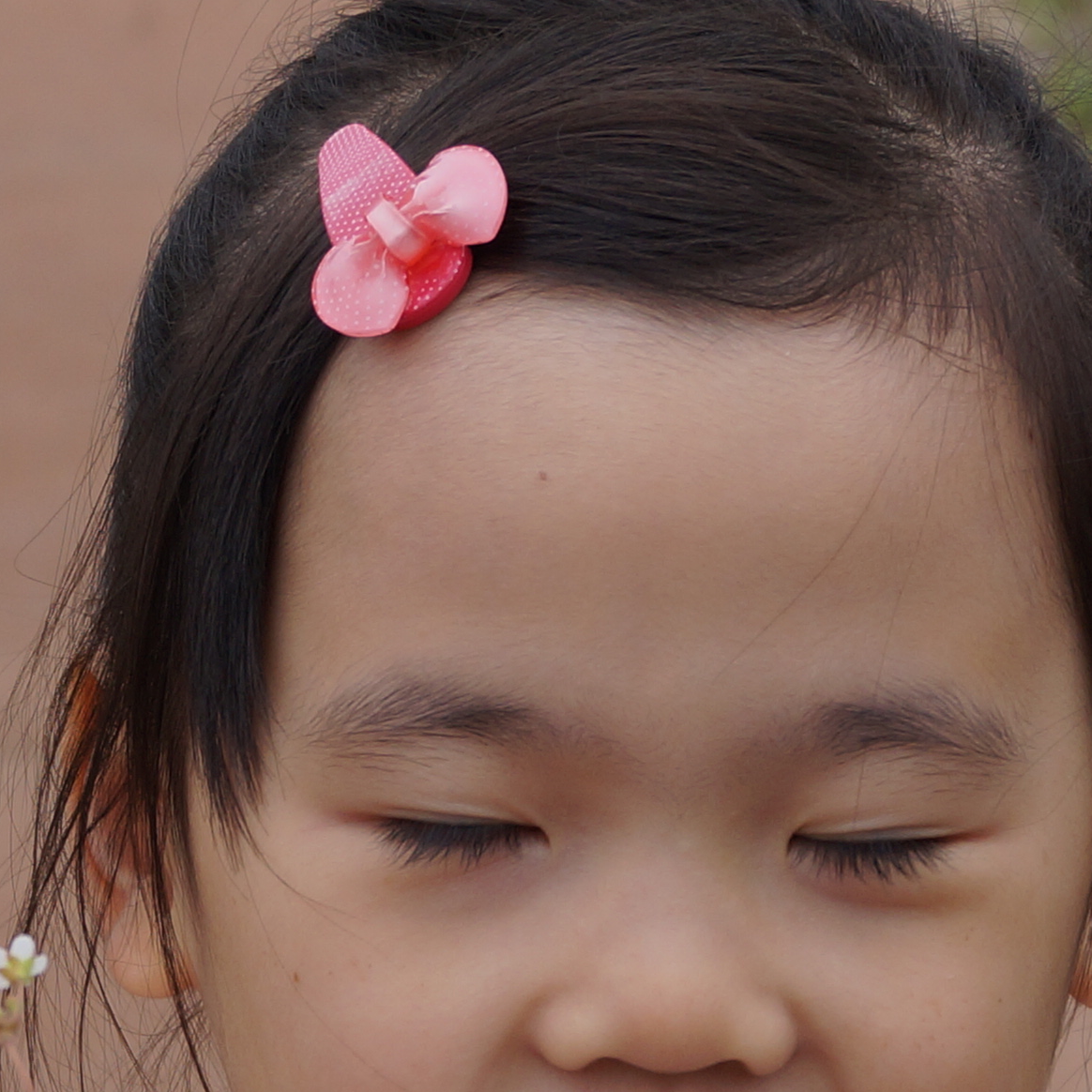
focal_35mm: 242
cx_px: 676
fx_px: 8630
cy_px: 1282
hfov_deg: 7.2
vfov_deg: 7.2
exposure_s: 1/100
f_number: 6.3
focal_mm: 45
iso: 100
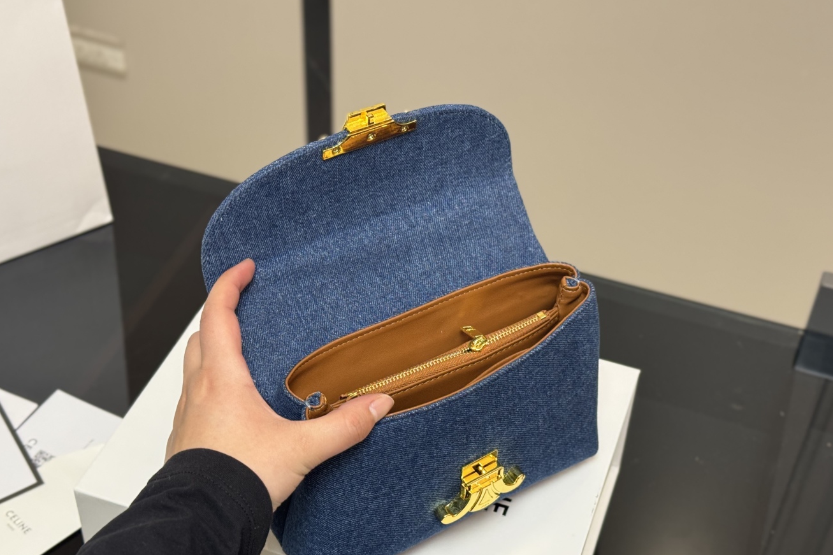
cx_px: 414
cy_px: 301
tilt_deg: -41.1
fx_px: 1272
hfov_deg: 36.3
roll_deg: -3.4
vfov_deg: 24.6
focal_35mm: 55
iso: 100
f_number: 1.78
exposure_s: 1/60
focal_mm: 6.76
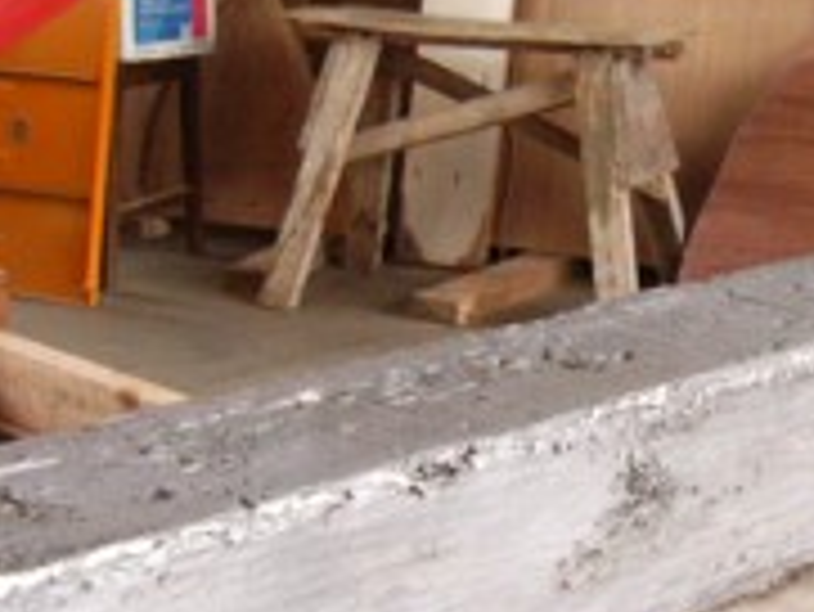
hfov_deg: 19.0
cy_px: 342
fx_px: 2424
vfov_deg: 14.4
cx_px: 546
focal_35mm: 103
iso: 100
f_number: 2.8
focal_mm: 5.8
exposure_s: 1/25
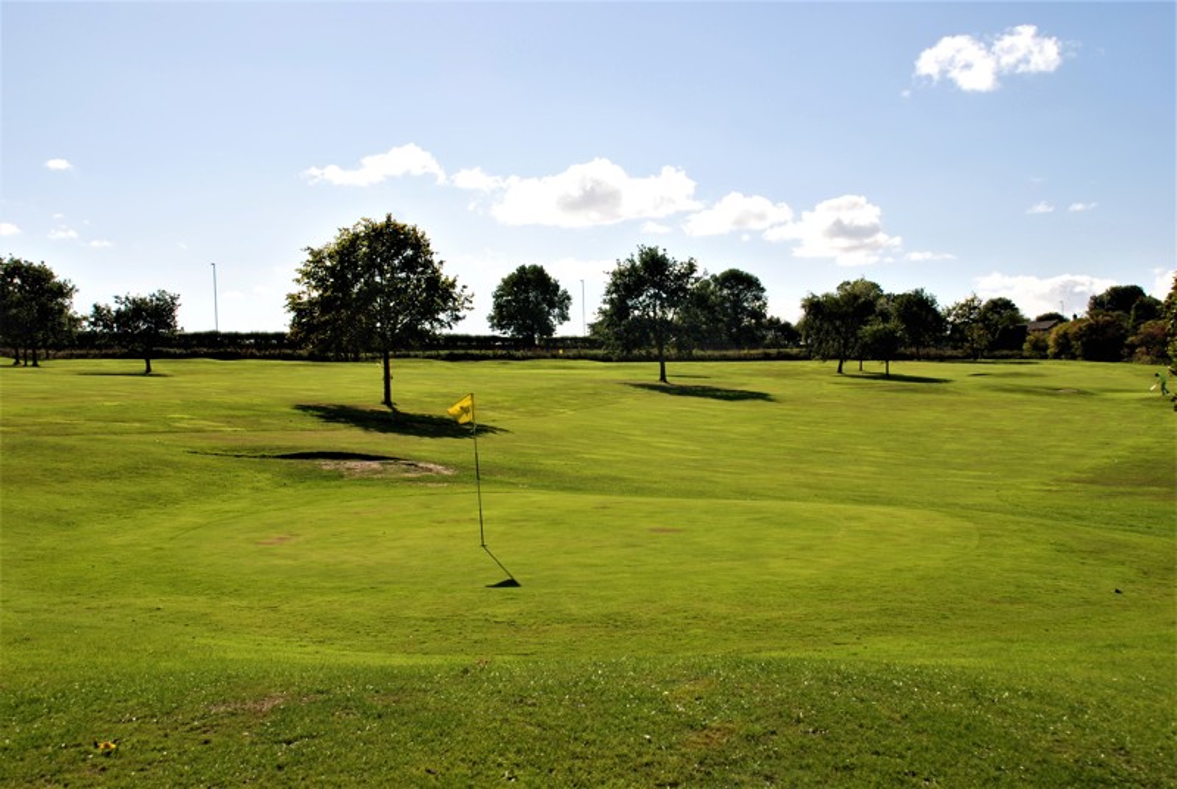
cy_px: 394
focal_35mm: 46
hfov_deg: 42.3
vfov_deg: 29.0
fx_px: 1523
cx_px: 588
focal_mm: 31
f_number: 8
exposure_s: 1/250
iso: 100
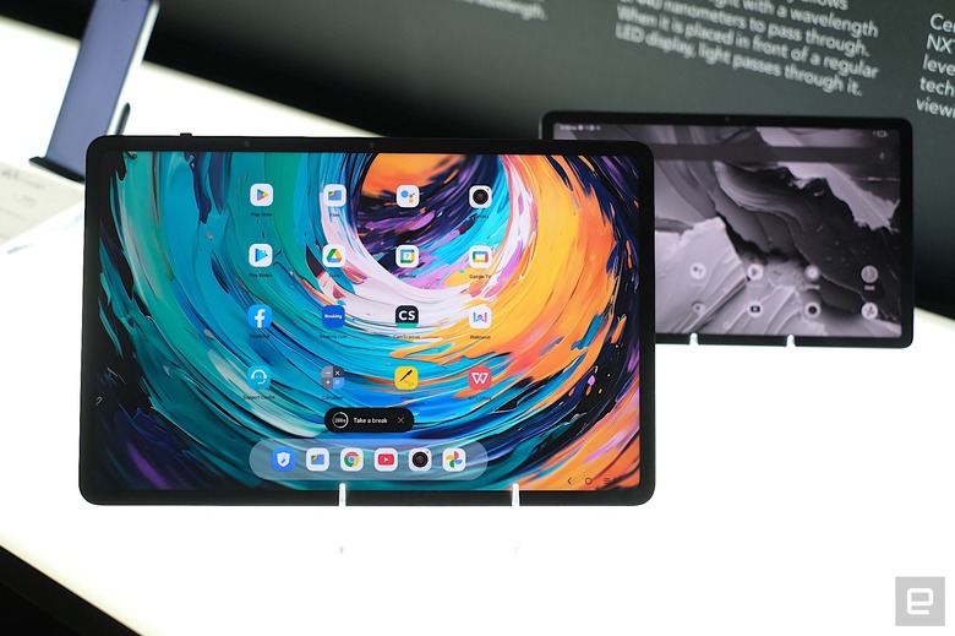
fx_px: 1405
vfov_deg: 25.5
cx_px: 478
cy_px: 318
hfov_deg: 37.5
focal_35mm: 53
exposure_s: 1/100
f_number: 2.8
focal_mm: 35
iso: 200
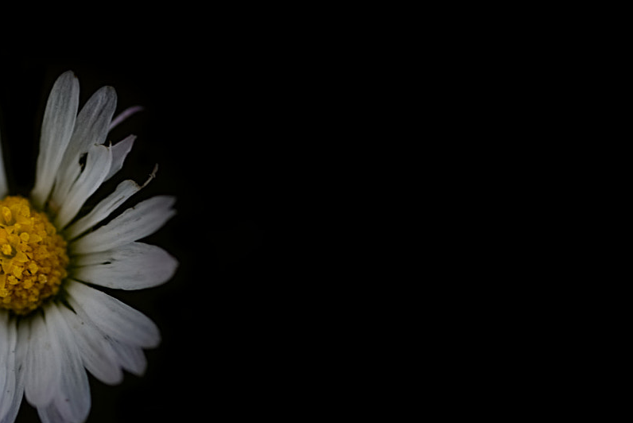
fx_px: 3537
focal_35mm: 201
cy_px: 118
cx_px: 55
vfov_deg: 6.8
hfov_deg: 10.2
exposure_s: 1/50
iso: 100
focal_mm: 100
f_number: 9
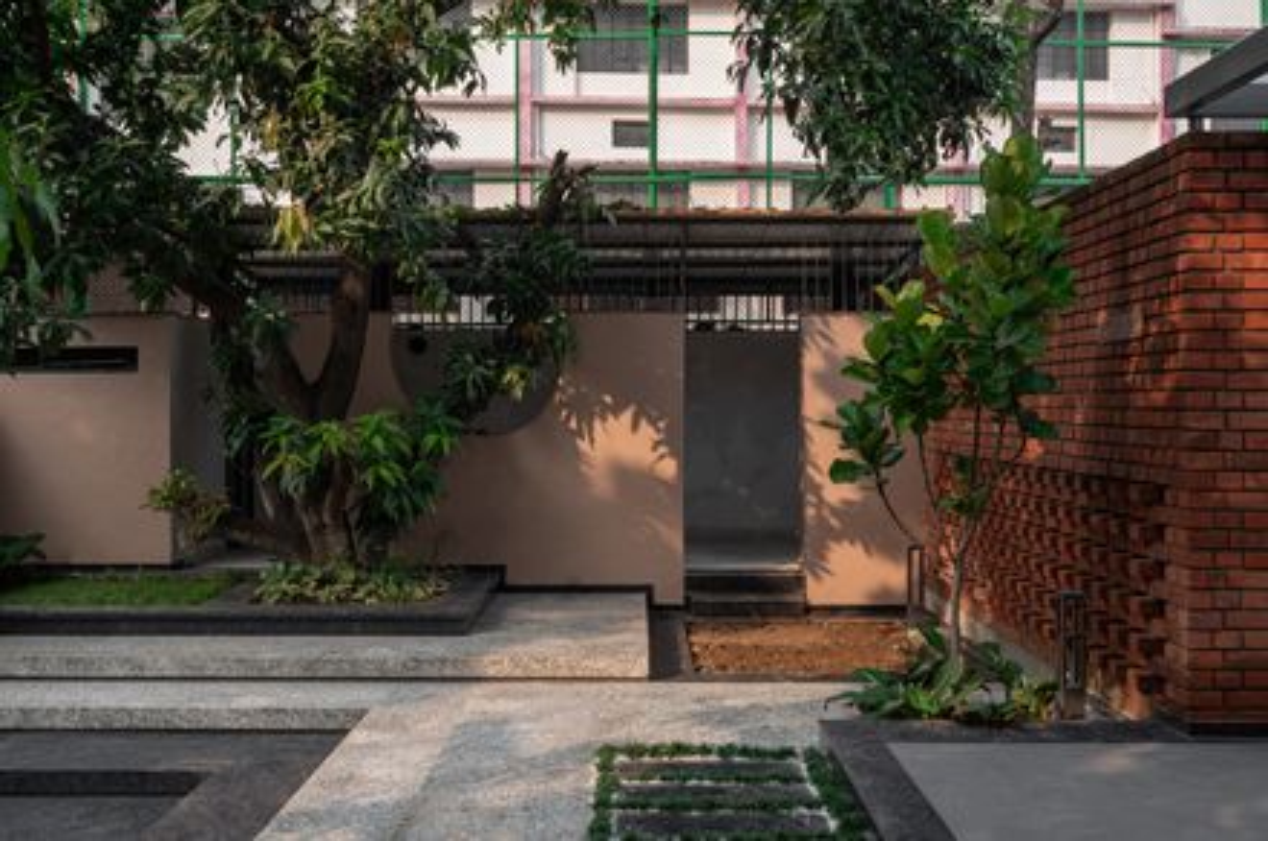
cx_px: 634
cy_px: 420
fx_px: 1213
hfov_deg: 55.2
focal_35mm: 34
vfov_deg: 38.2
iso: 100
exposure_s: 1/13
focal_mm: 34.5
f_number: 10
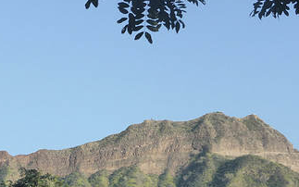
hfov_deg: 18.0
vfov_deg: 11.2
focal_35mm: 116
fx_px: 945
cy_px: 175
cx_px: 131
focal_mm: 10.3
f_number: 4.7
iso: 200
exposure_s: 1/500
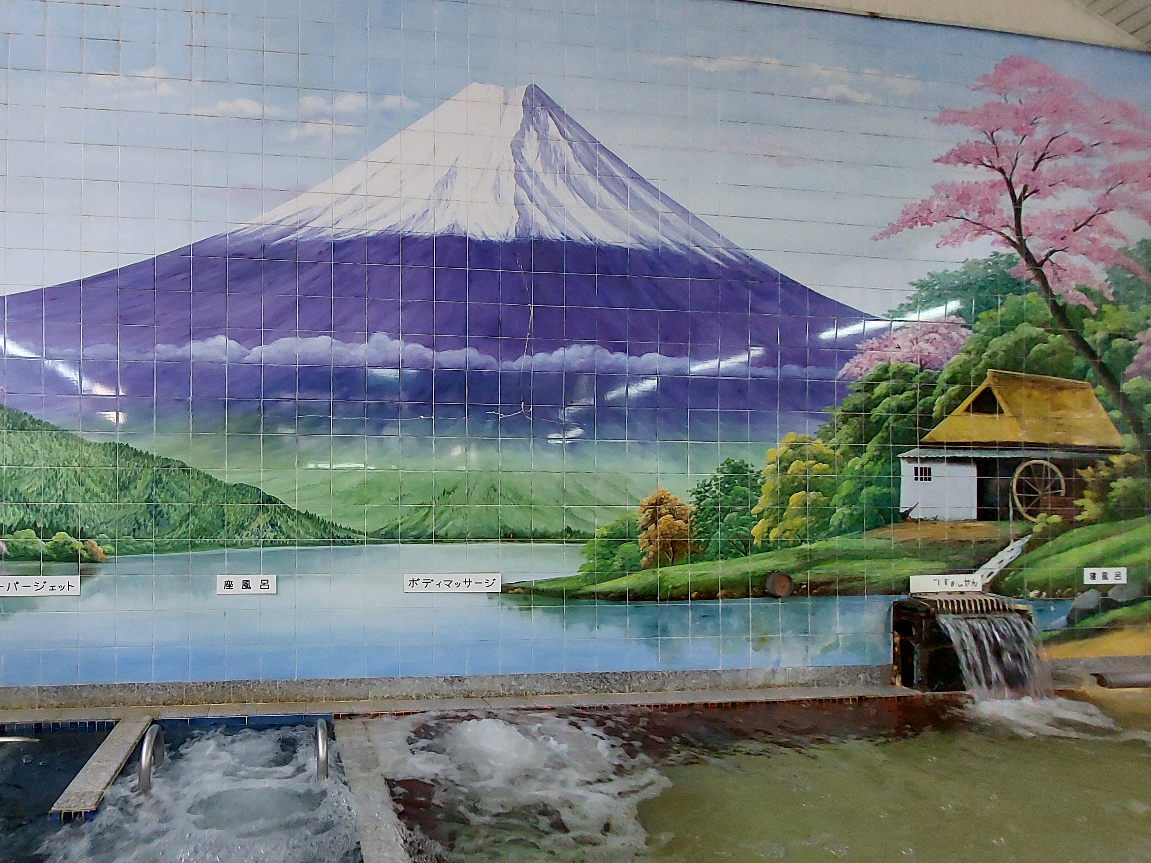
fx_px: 599
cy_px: 485
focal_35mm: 18
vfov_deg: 71.3
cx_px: 385
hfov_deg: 84.8
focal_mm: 1.74
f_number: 2.2
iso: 250
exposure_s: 1/50
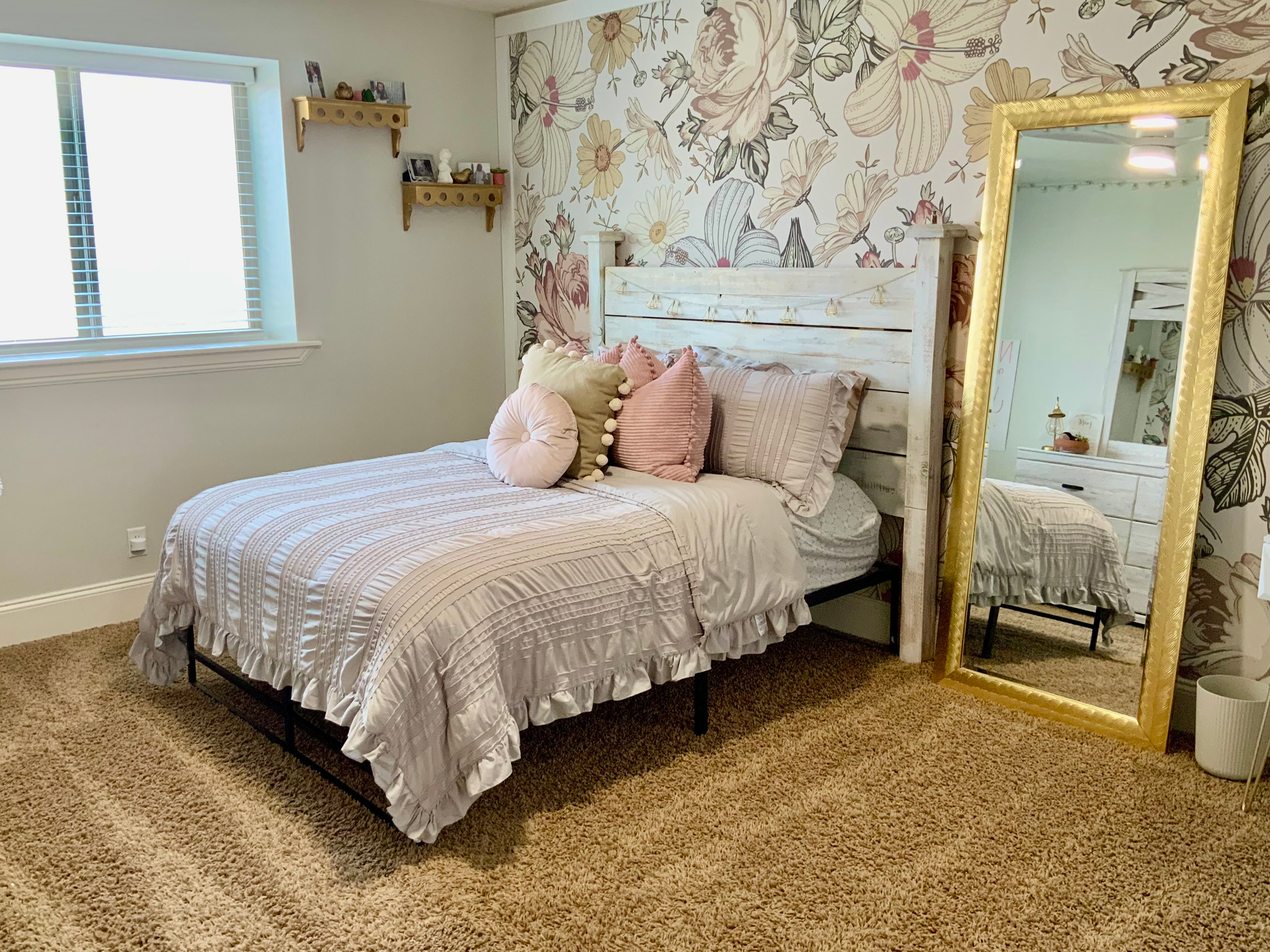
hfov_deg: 56.8
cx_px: 628
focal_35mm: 32
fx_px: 1174
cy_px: 464
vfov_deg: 44.2
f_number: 1.8
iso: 80
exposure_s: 1/54
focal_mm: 3
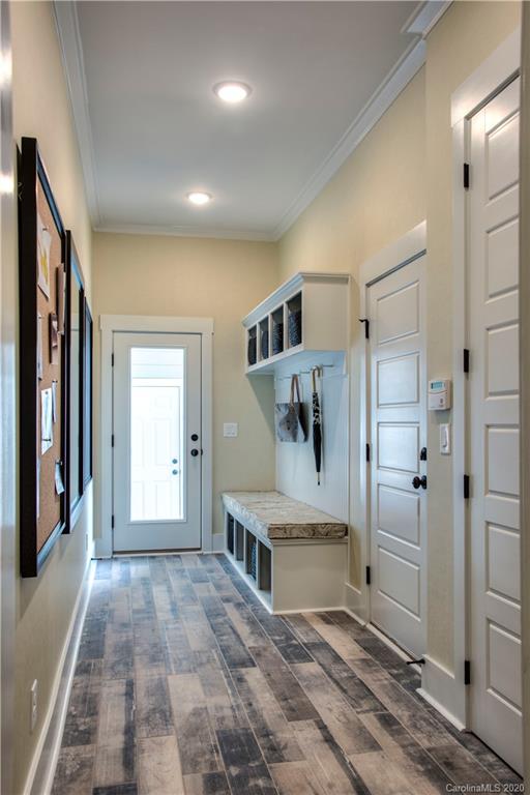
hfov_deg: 46.4
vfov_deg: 65.5
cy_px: 398
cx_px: 265
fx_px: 618
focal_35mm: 28
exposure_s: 1/25
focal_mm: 28
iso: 400
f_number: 8
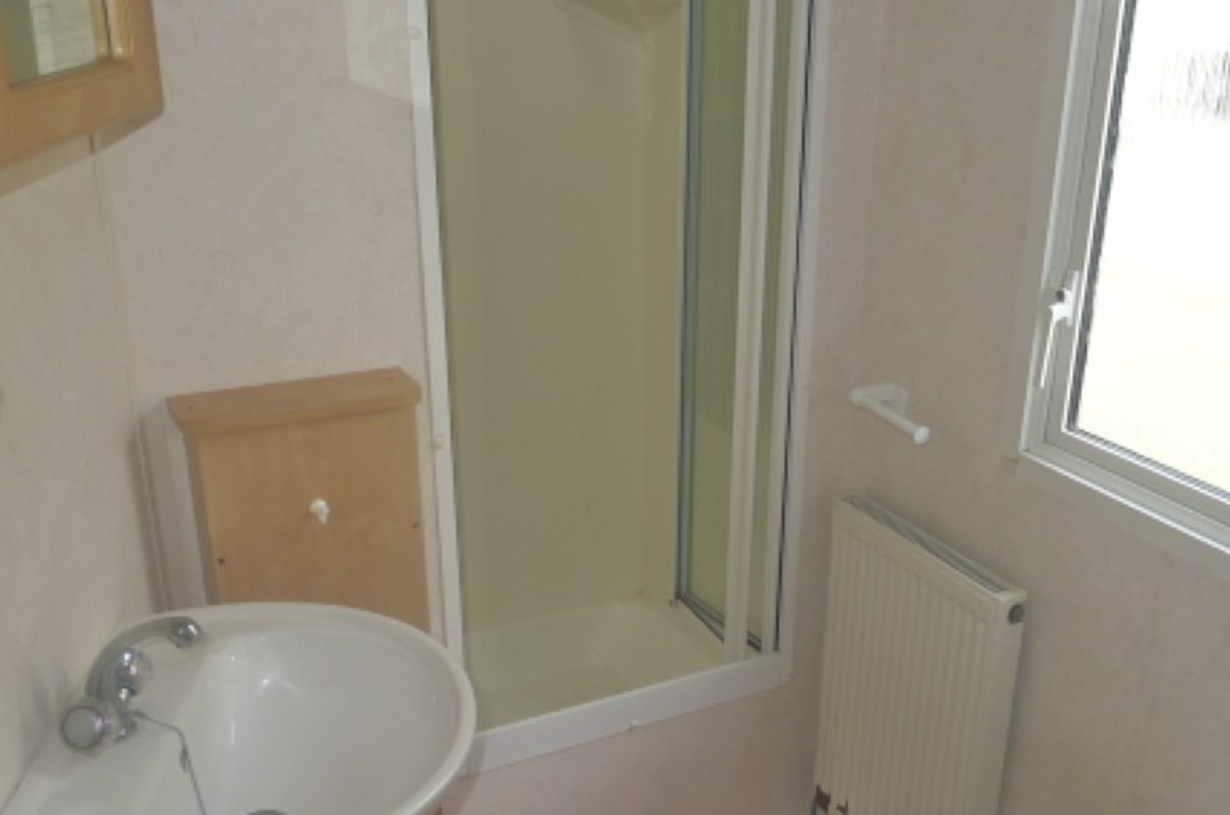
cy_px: 508
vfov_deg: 36.5
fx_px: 1227
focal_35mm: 36
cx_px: 696
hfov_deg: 53.1
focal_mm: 5.1
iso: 400
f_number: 2
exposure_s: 1/20
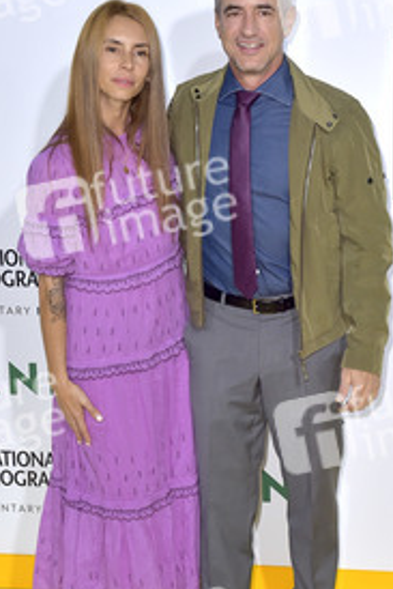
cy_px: 316
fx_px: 1145
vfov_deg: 28.8
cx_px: 190
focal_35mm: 70
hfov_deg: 19.5
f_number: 6.3
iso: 500
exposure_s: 1/320
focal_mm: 48
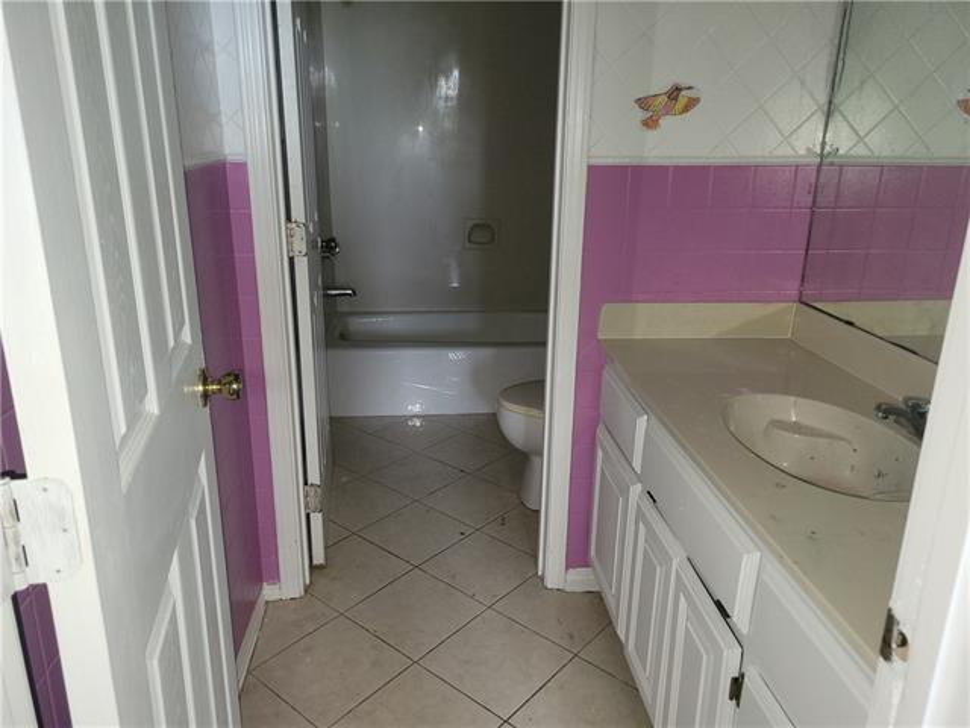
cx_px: 485
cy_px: 364
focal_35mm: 26
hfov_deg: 67.3
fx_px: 729
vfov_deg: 53.1
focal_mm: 5.4
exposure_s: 1/23
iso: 125
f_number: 1.8
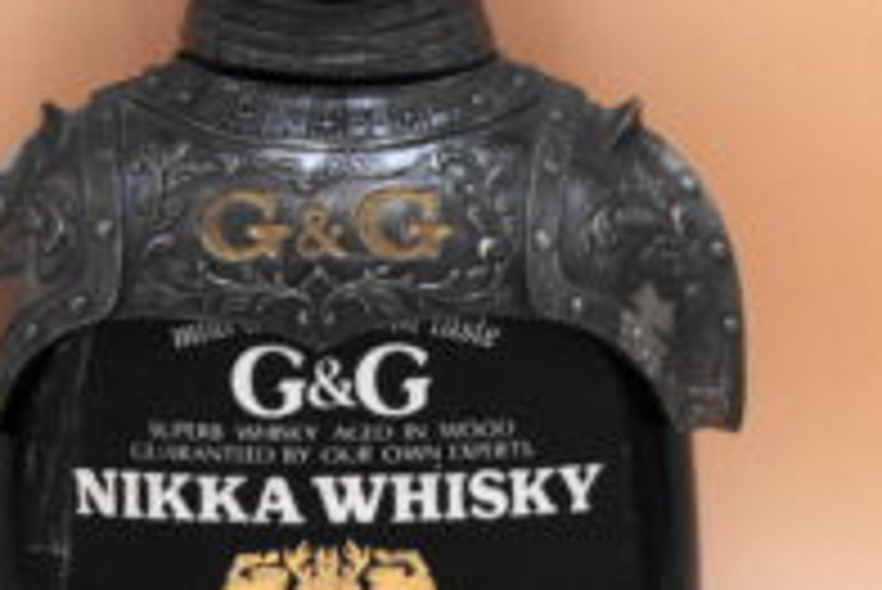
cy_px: 223
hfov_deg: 12.7
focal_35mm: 162
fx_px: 3972
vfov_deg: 8.5
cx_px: 324
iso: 80
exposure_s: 1/320
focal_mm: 12.8
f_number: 3.7
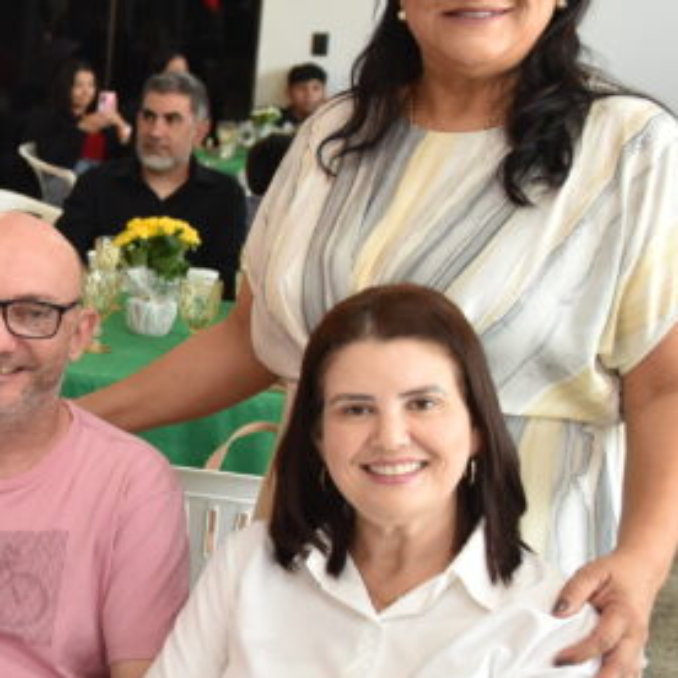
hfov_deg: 18.0
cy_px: 407
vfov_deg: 20.4
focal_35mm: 85
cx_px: -361
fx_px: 1884
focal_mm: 27
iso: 1600
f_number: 3.2
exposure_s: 1/125
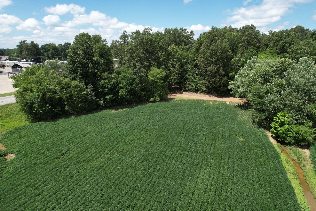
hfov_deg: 78.6
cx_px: 158
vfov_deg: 57.2
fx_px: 193
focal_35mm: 22
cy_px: 106
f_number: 2.8
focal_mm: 8.38
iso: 100
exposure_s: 1/1250
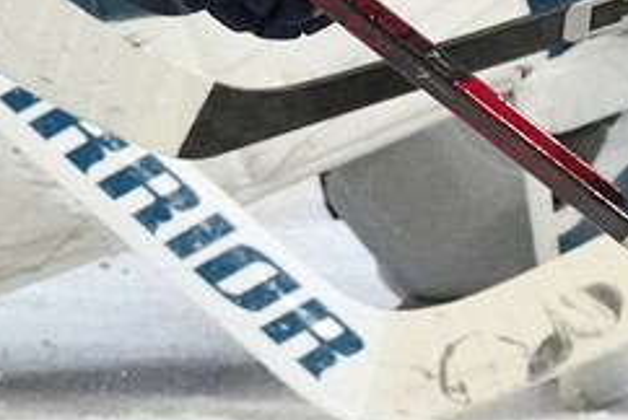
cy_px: -426
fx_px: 11073
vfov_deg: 2.2
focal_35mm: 634
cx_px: 327
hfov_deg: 3.2
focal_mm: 70
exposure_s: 1/2000
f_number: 4
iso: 3200
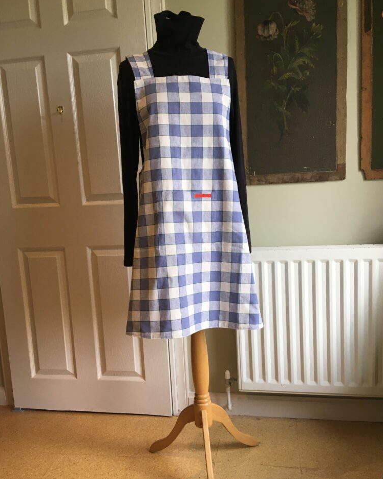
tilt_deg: -9.1
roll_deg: +4.7
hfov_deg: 47.1
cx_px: 196
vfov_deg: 57.2
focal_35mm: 31
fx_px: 439
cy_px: 248
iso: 25
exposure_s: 1/33
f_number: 2.2
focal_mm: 4.15
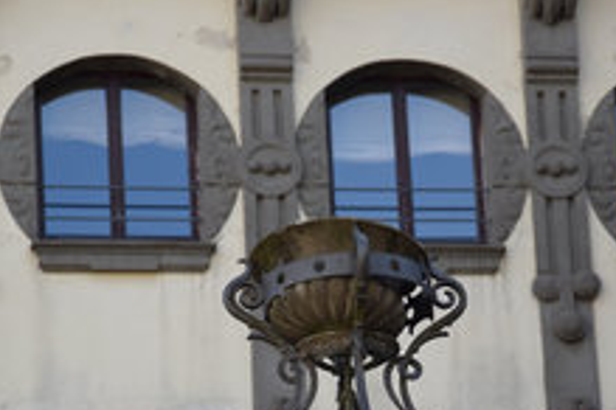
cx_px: 335
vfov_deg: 6.3
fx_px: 3747
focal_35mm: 219
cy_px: 330
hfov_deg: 9.4
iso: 560
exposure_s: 1/1000
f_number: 5.3
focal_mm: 80
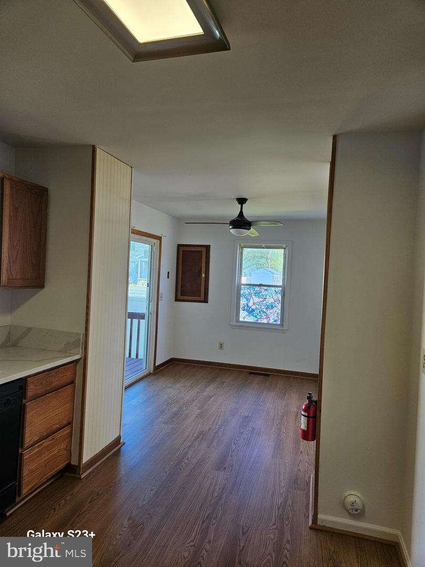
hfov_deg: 58.9
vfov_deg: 73.9
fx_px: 377
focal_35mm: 23
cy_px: 284
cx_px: 212
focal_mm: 5.4
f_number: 1.8
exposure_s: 1/120
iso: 50
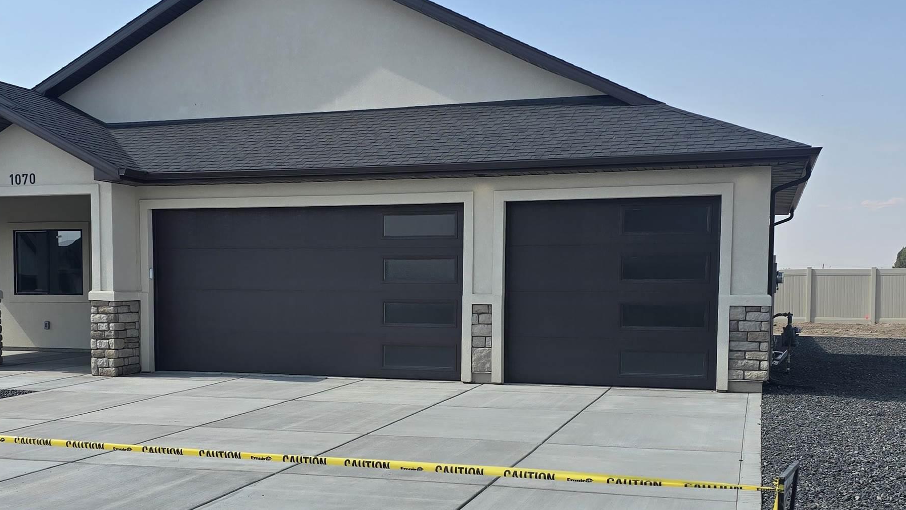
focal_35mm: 43
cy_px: 354
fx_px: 1033
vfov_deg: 27.5
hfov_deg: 47.2
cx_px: 382
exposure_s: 1/1008
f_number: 1.7
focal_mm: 6.3
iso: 12
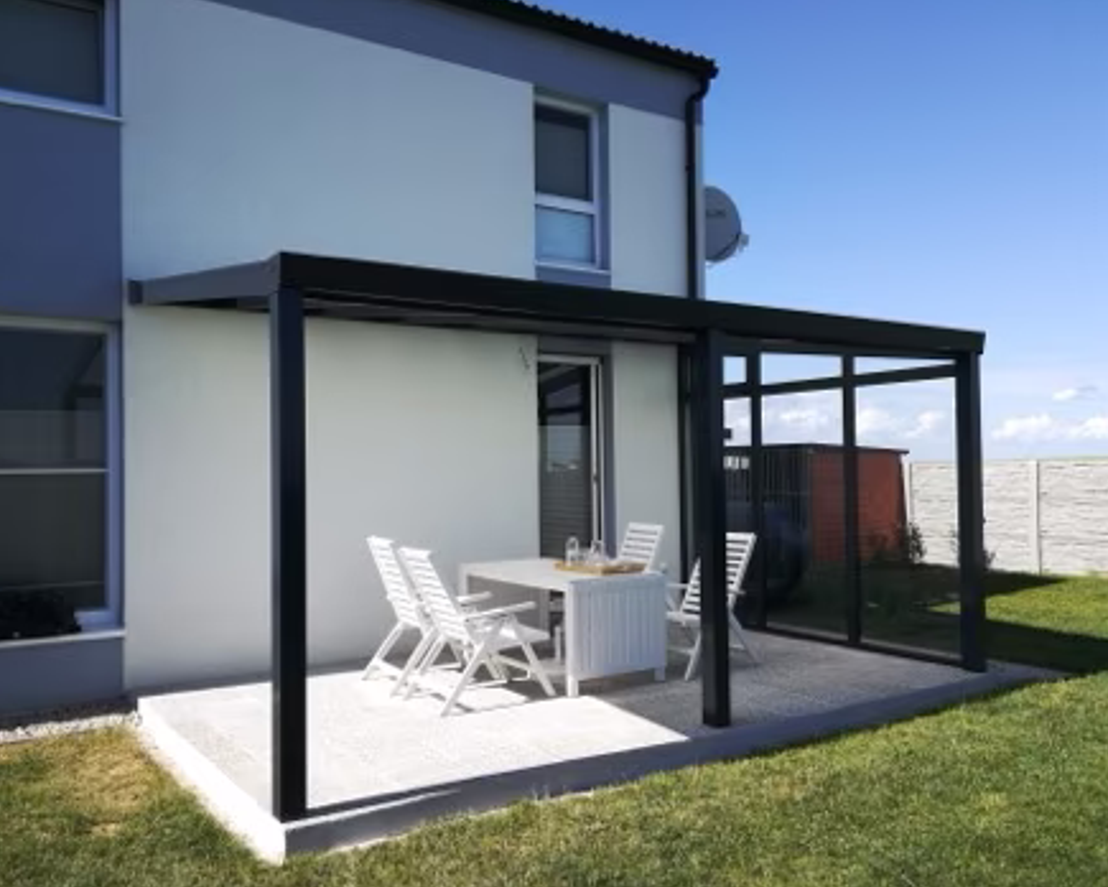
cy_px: 449
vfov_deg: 51.5
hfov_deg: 62.2
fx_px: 918
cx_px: 522
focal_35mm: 28
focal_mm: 3.83
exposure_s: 1/848
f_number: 2.2
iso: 50
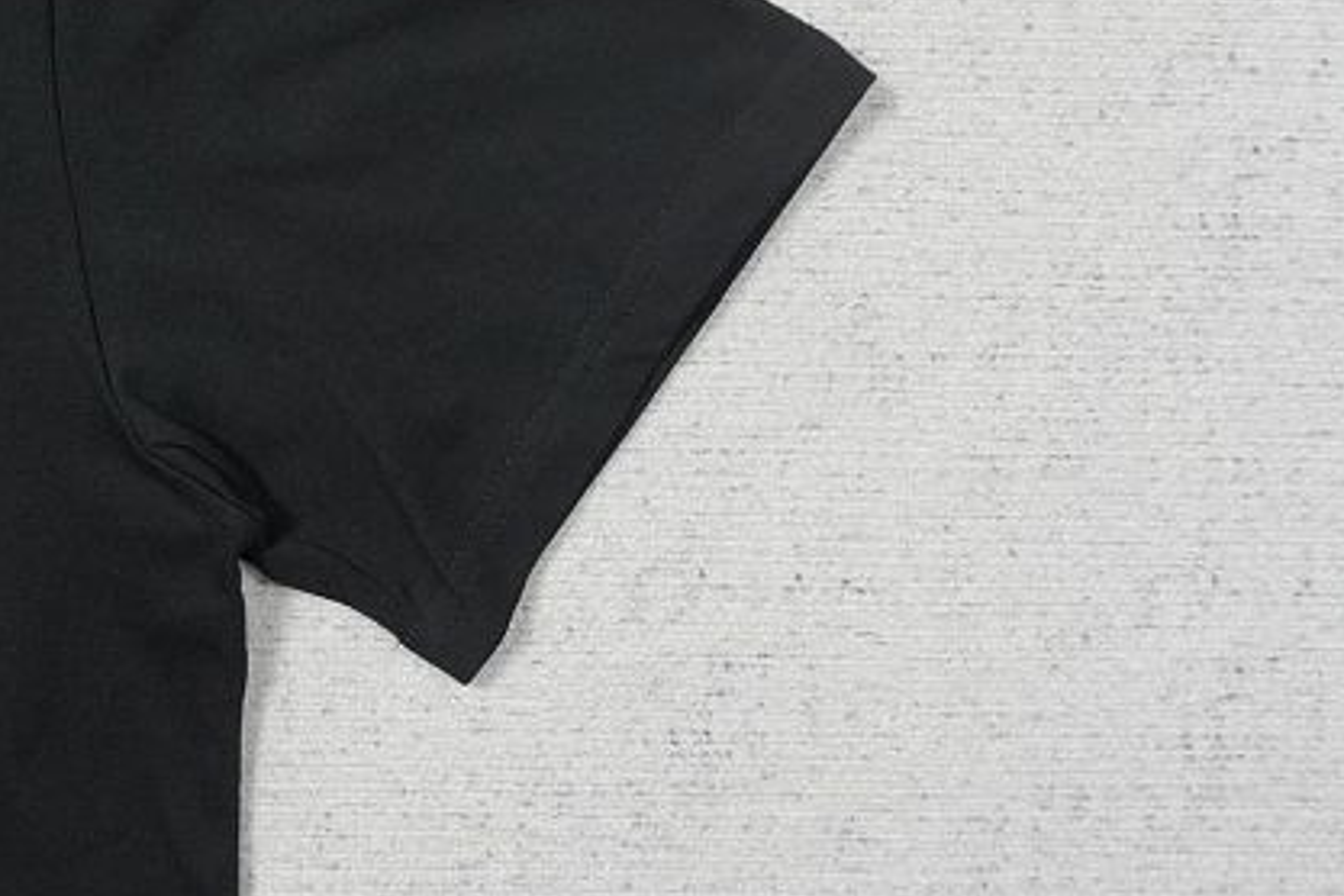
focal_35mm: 46
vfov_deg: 28.7
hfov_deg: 42.4
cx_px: 506
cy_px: 195
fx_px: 1717
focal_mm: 16
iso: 1600
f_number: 10
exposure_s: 1/100
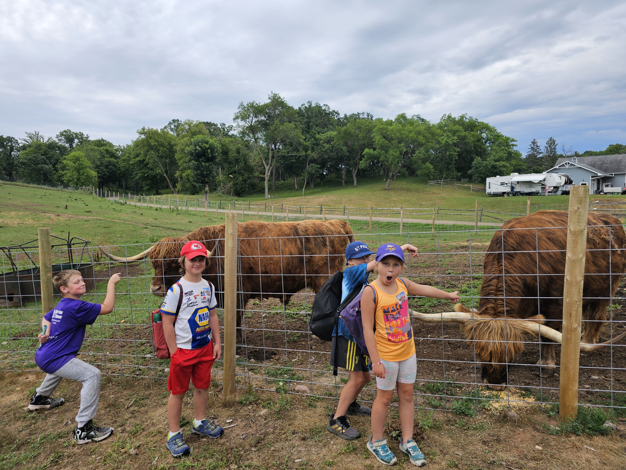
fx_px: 416
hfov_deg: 73.9
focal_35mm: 23
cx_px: 313
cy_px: 235
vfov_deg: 58.9
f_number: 1.7
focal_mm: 6.3
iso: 10
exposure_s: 1/224
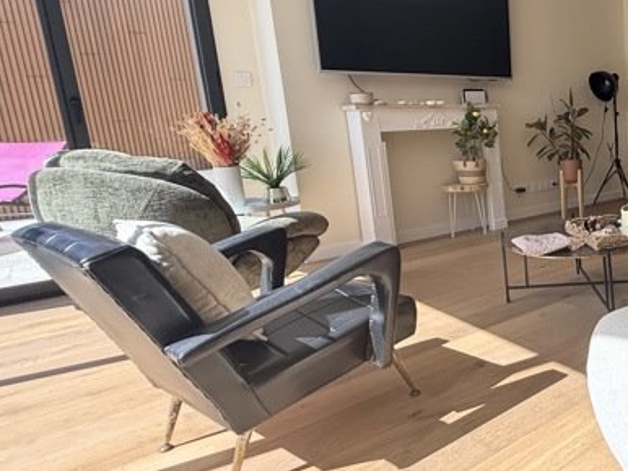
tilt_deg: -10.5
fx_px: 526
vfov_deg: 48.2
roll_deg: +1.3
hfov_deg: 49.1
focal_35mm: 29
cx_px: 643
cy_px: 210
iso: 64
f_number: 2.2
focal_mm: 2.22
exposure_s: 1/424
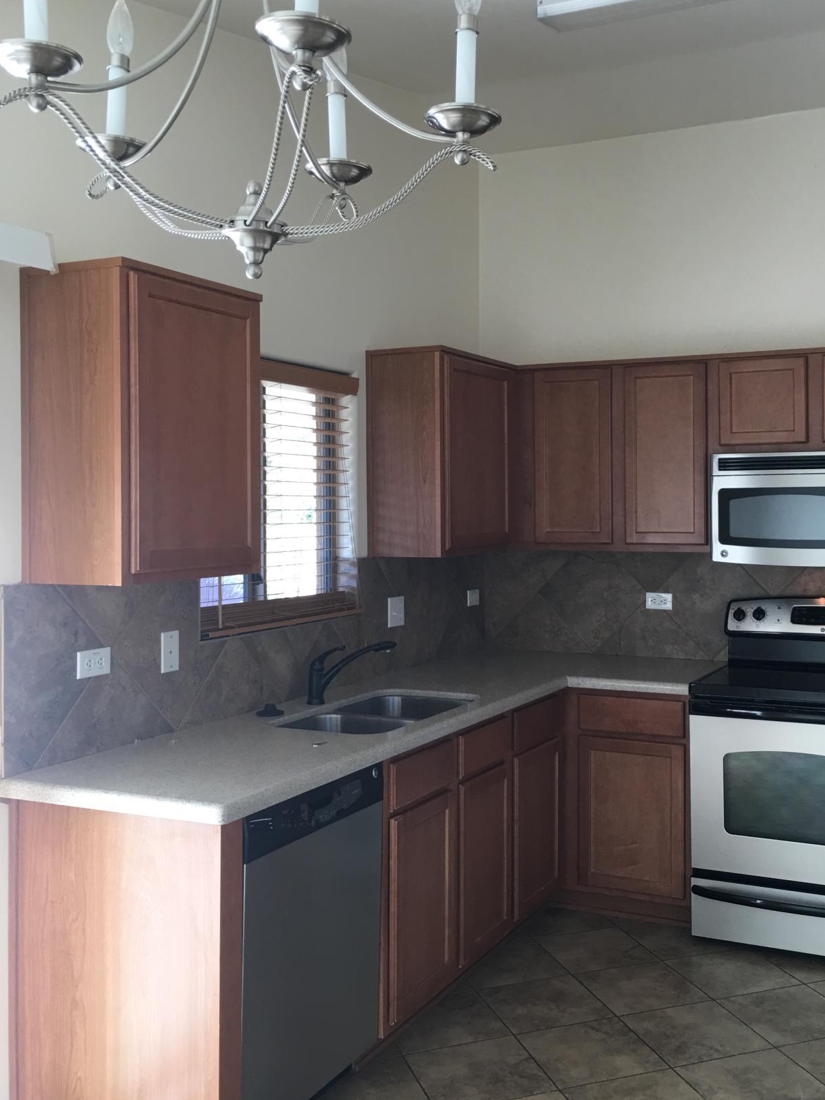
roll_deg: -0.6
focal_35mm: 36
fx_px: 1144
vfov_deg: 51.3
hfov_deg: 39.4
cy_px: 512
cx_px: 509
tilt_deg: +2.7
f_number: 2.2
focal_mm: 4.15
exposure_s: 1/30
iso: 25
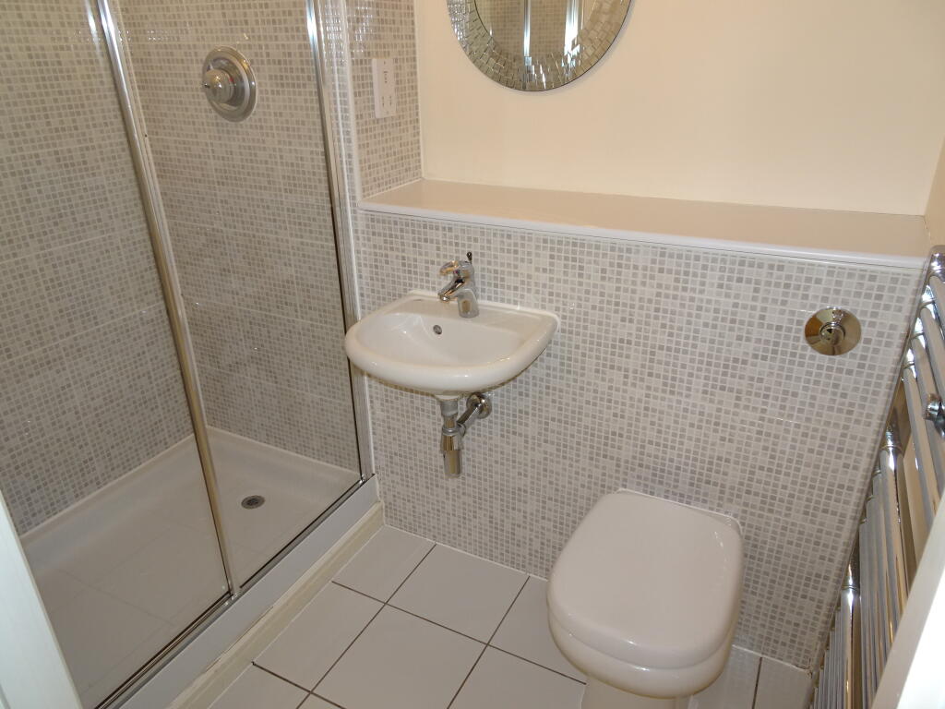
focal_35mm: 24
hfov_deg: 71.6
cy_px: 354
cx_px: 472
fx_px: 655
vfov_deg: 56.8
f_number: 3.5
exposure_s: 1/30
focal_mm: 4.1
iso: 125
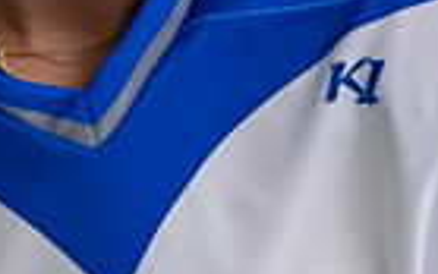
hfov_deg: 1.5
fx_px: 16563
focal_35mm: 1387
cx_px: 144
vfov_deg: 0.9
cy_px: -286
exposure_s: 1/800
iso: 2000
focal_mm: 195
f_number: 3.2
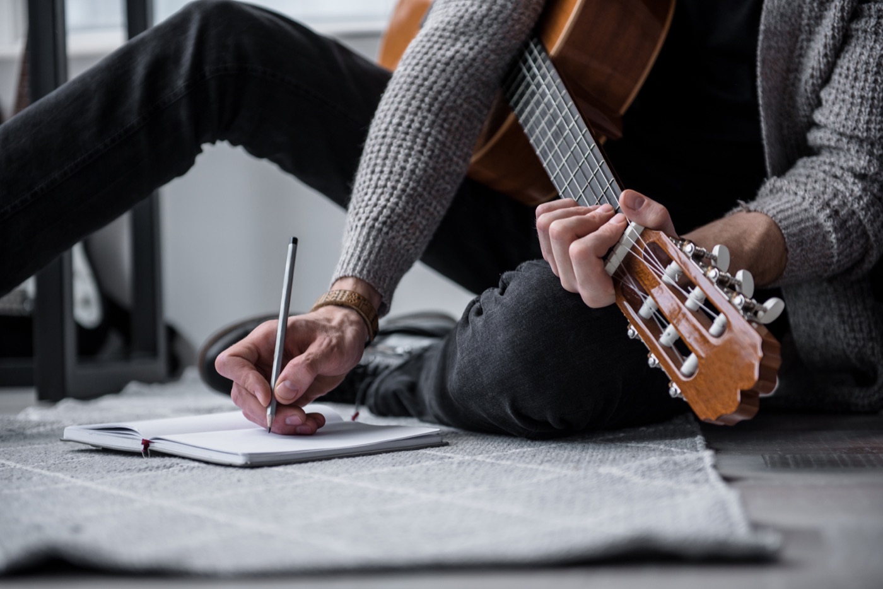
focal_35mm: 70
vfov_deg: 19.5
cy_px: 294
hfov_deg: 28.8
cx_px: 442
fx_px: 1717
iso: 640
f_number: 2.8
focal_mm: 70
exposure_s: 1/160
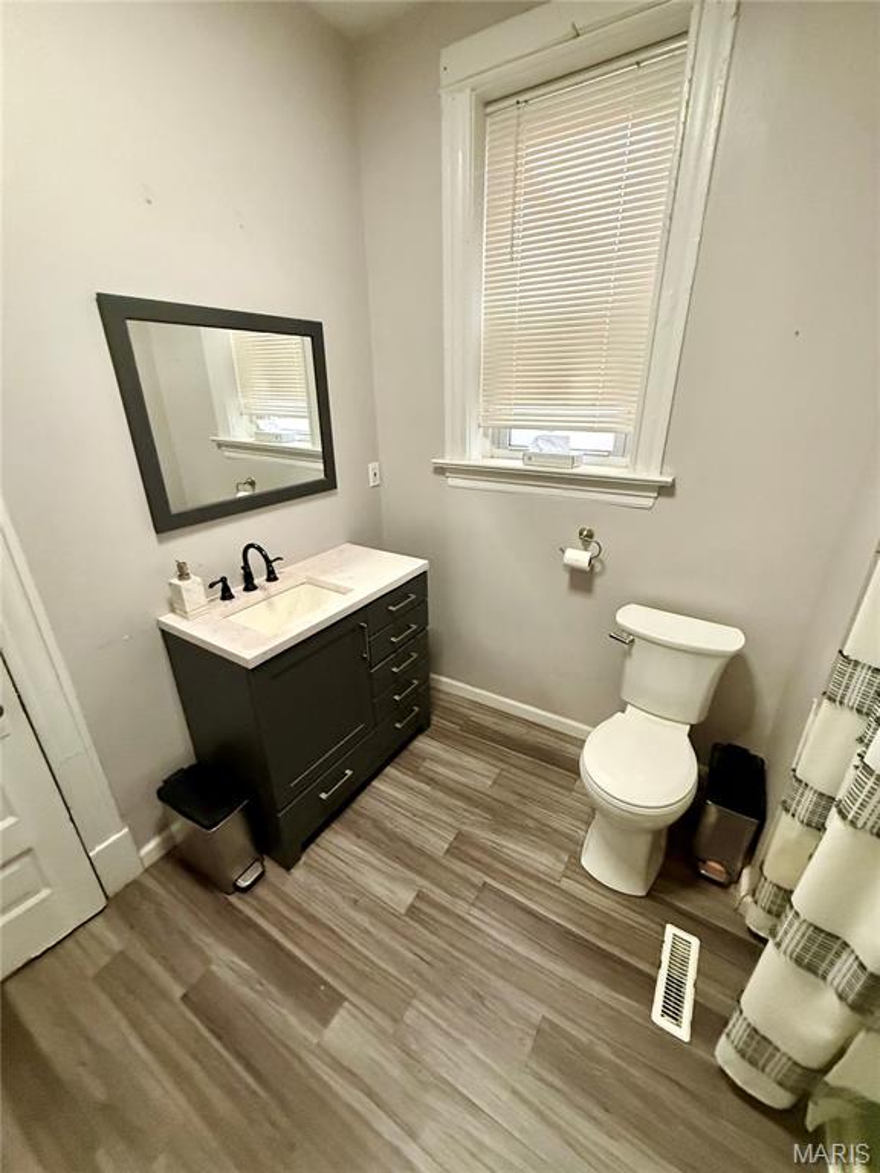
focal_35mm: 14
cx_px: 440
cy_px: 586
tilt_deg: -21.8
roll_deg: +0.7
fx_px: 475
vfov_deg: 102.1
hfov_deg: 85.7
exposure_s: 1/60
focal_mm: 2.22
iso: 800
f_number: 2.2
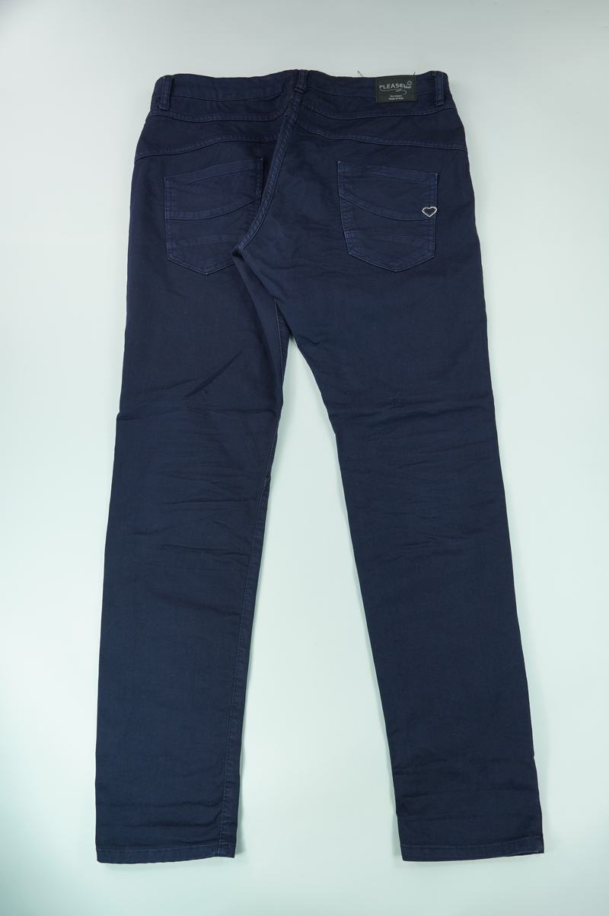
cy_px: 458
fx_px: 763
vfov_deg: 62.0
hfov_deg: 43.5
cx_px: 304
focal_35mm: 30
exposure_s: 1/100
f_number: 5.6
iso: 200
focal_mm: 20
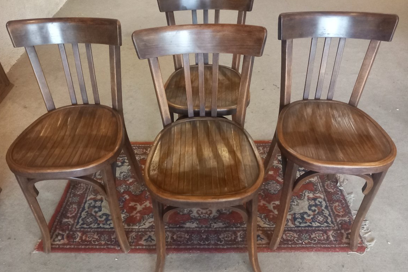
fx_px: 329
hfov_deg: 63.7
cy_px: 136
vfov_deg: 45.0
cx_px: 203
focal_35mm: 29
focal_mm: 4
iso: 500
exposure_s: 1/20
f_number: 1.8
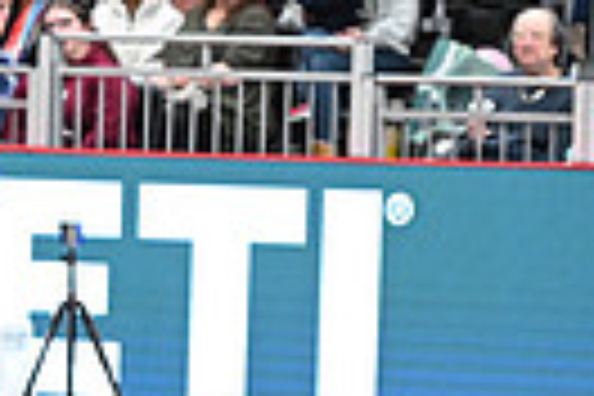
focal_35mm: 551
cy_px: 146
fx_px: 9091
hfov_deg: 3.7
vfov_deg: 2.5
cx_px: -590
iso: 6400
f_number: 3.5
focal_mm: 125
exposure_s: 1/800
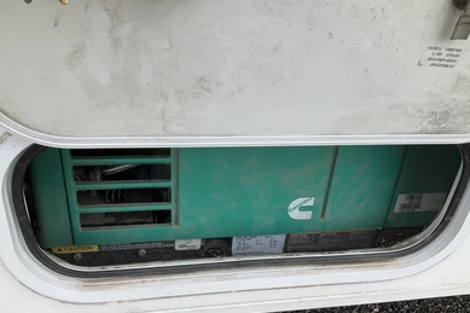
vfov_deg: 42.2
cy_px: 178
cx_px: 233
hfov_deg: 60.3
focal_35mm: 31
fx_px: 405
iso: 25
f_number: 1.8
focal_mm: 3
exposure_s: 1/620
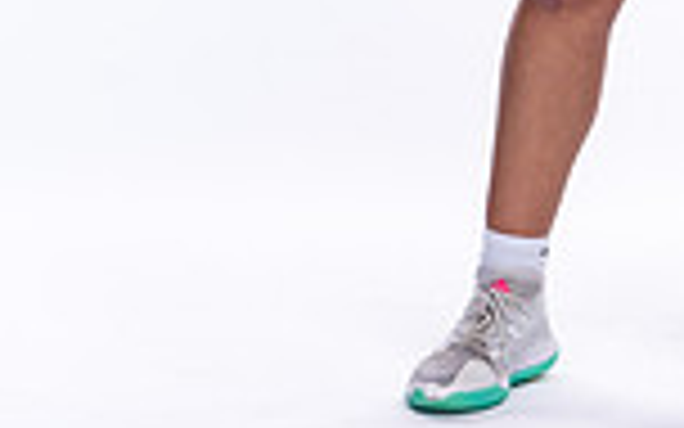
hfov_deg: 6.4
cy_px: -514
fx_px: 6077
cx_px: 634
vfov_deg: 4.0
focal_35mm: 326
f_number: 5.6
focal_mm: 108
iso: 400
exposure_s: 1/250
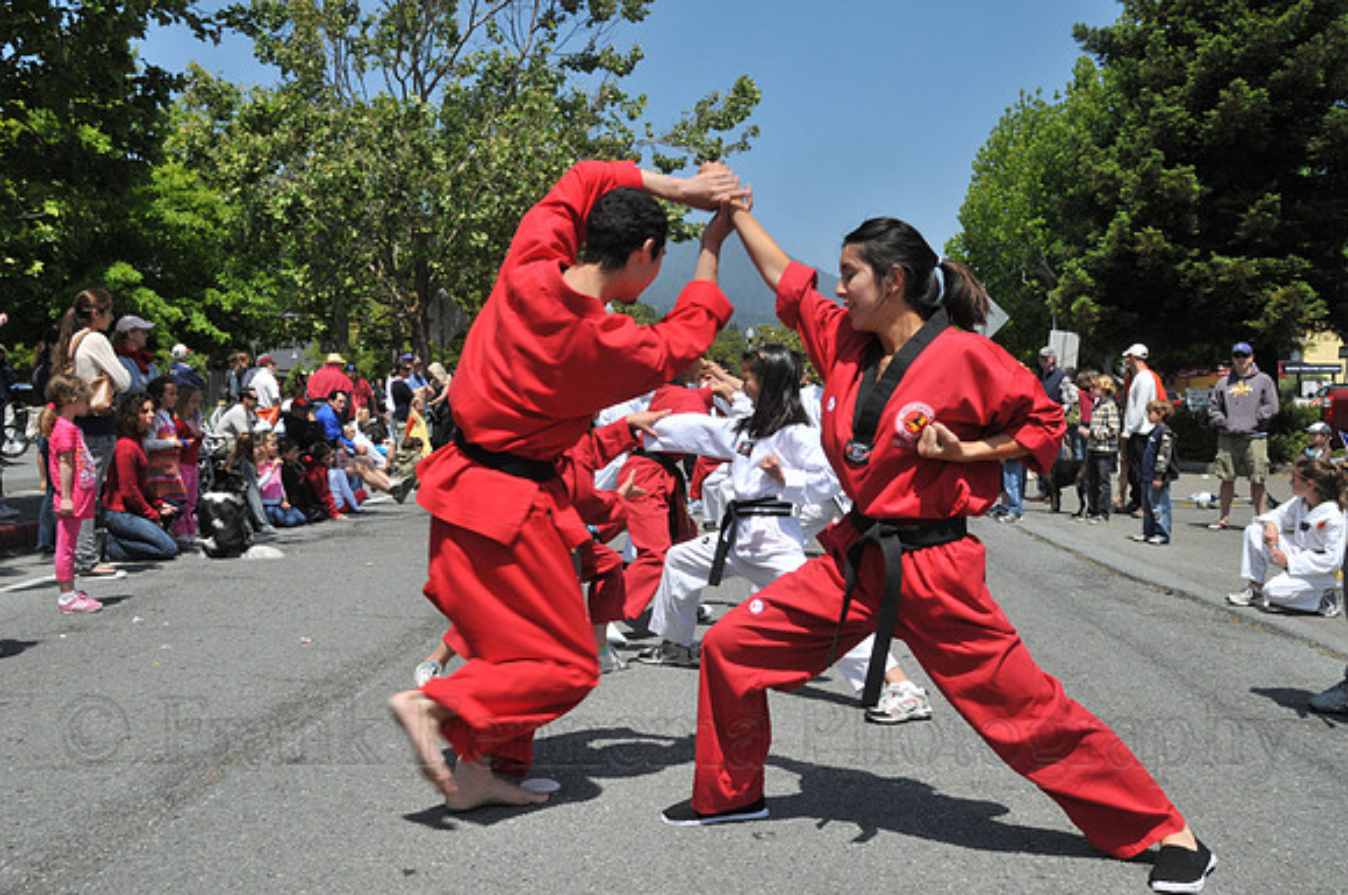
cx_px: 674
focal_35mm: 33
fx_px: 1234
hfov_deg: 57.3
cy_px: 448
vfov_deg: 39.9
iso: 400
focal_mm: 22
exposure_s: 1/250
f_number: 16
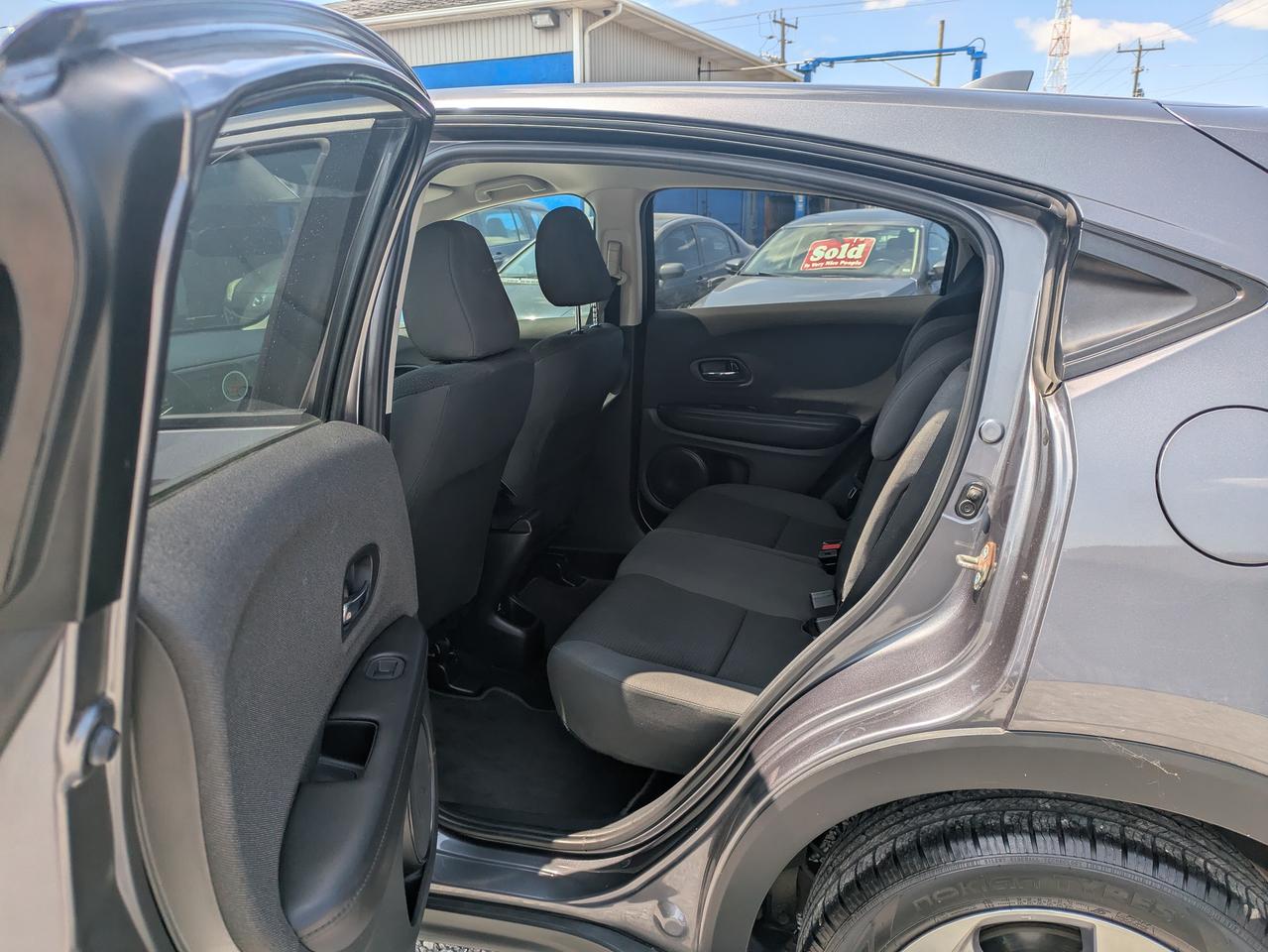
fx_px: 916
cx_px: 634
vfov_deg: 54.9
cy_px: 476
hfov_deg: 69.4
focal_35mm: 25
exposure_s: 1/1247
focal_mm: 5.43
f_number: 1.89
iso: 46
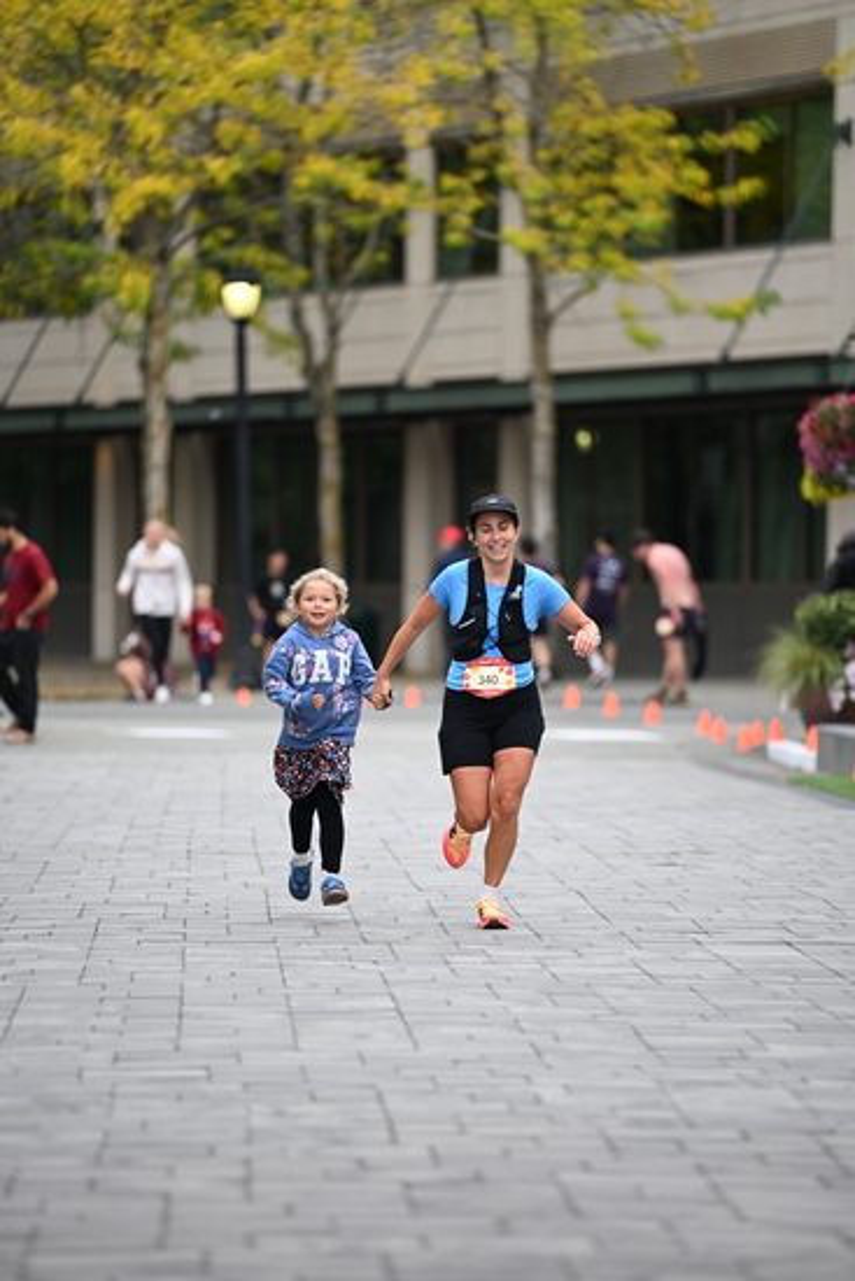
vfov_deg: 10.3
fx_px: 7120
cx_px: 428
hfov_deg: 6.9
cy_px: 640
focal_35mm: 200
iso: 640
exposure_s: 1/2000
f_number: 2.8
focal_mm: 200
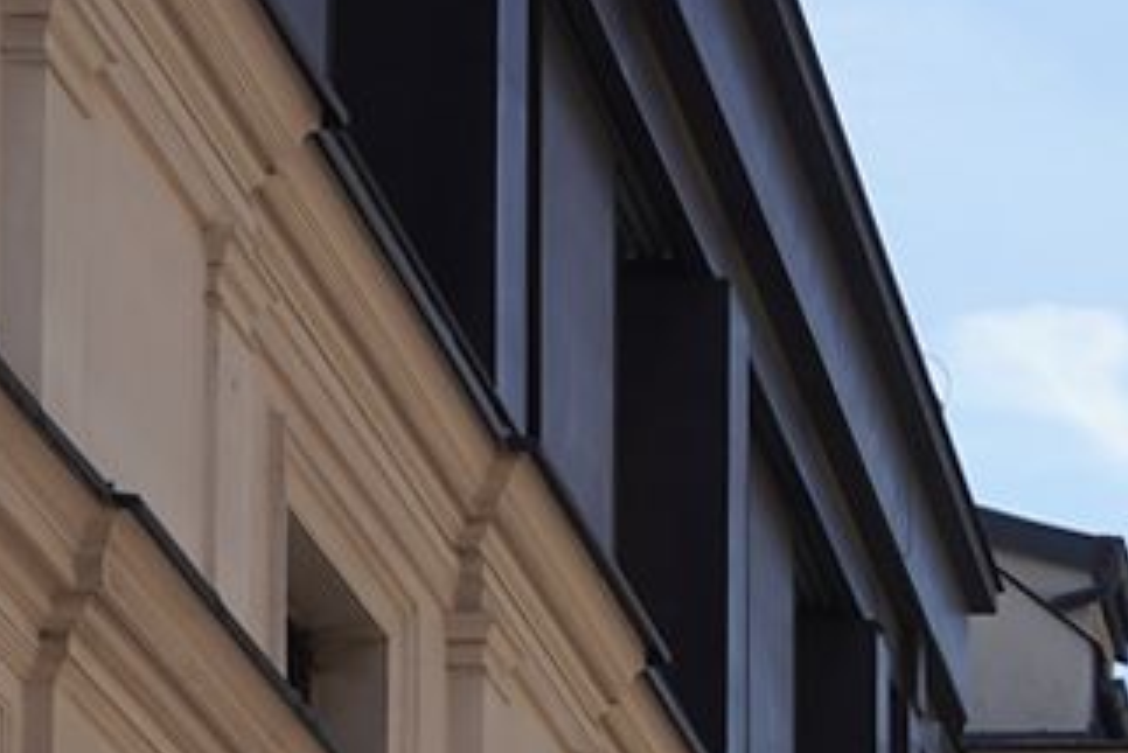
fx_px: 4671
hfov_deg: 12.9
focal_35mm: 149
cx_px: 1776
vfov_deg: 8.3
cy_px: 1923
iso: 100
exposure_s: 1/100
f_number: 13
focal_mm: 24
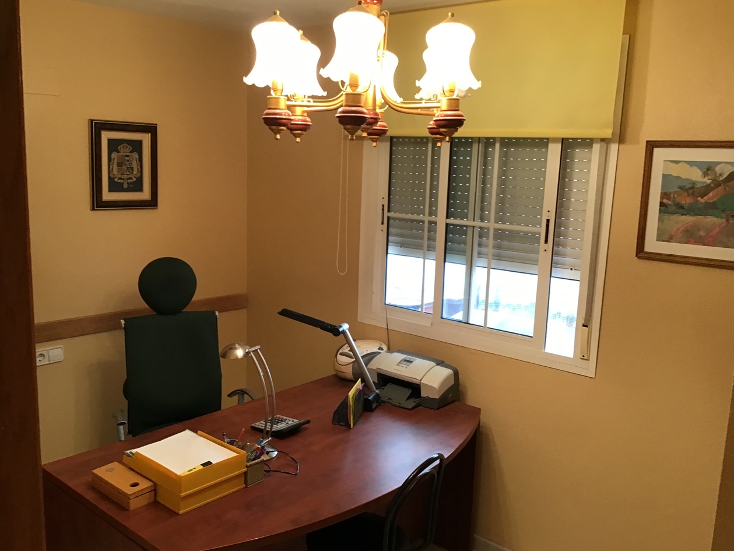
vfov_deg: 44.2
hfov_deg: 56.8
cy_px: 280
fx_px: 679
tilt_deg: -9.8
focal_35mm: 32
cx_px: 362
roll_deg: -1.4
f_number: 2.4
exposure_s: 1/33
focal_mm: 3.3
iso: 100
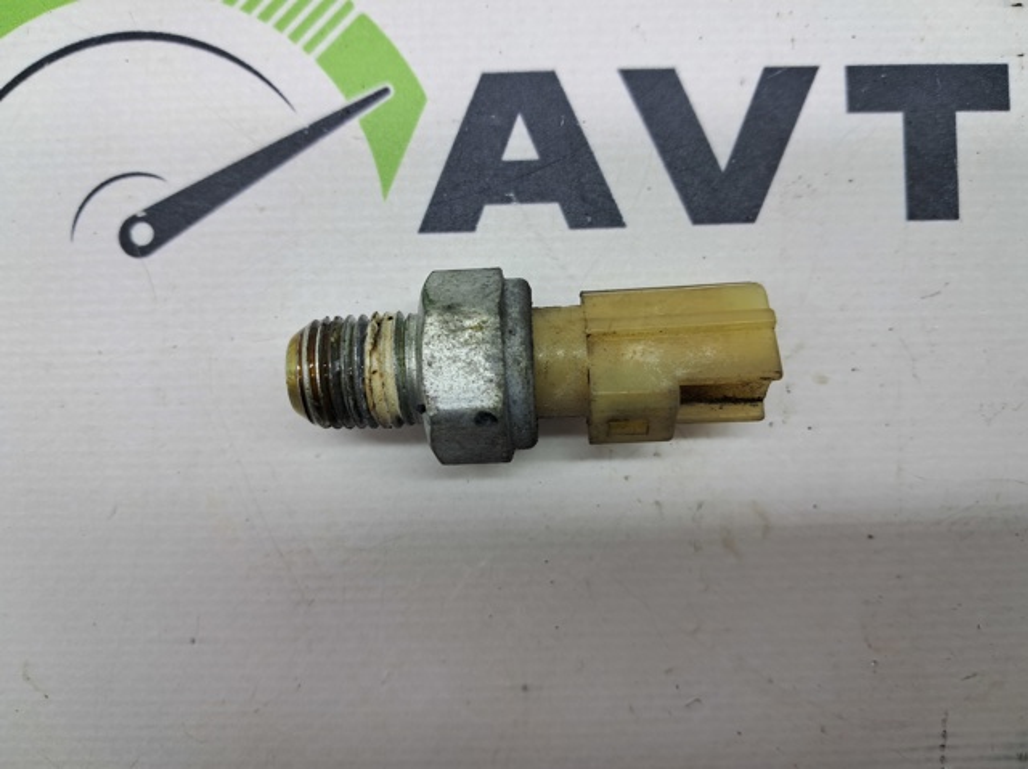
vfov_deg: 51.3
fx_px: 801
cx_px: 514
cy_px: 384
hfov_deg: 65.4
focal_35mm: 27
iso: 50
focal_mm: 4
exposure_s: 1/60
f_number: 1.8
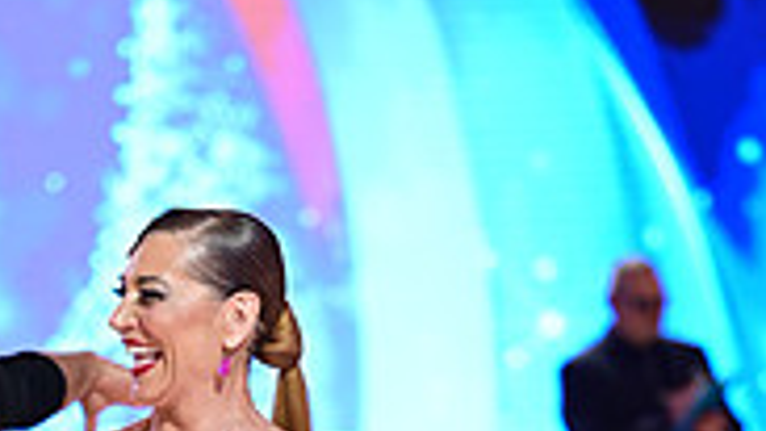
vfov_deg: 3.6
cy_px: 812
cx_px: 293
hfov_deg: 6.4
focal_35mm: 339
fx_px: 6887
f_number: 2.8
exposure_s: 1/500
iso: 2000
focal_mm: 102
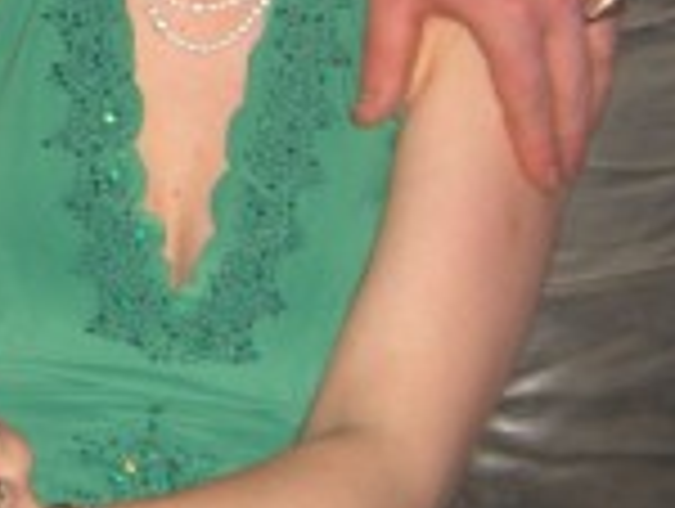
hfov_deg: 12.6
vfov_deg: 9.7
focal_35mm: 152
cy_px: -81
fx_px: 2969
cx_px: -198
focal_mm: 7.9
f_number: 2.8
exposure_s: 1/60
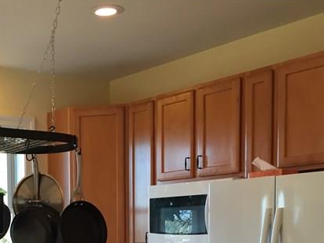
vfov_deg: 19.2
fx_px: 674
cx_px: 50
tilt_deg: -5.6
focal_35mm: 72
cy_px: 299
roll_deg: +1.3
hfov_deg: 26.4
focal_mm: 4.15
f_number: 2.2
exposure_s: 1/30
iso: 32
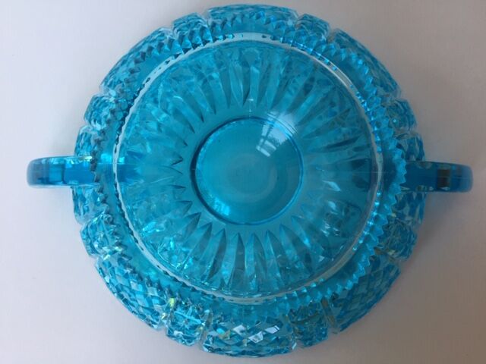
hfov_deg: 61.7
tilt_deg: -88.4
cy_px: 182
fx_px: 407
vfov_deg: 48.2
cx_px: 243
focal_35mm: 29
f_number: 2.2
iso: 32
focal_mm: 4.15
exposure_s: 1/50
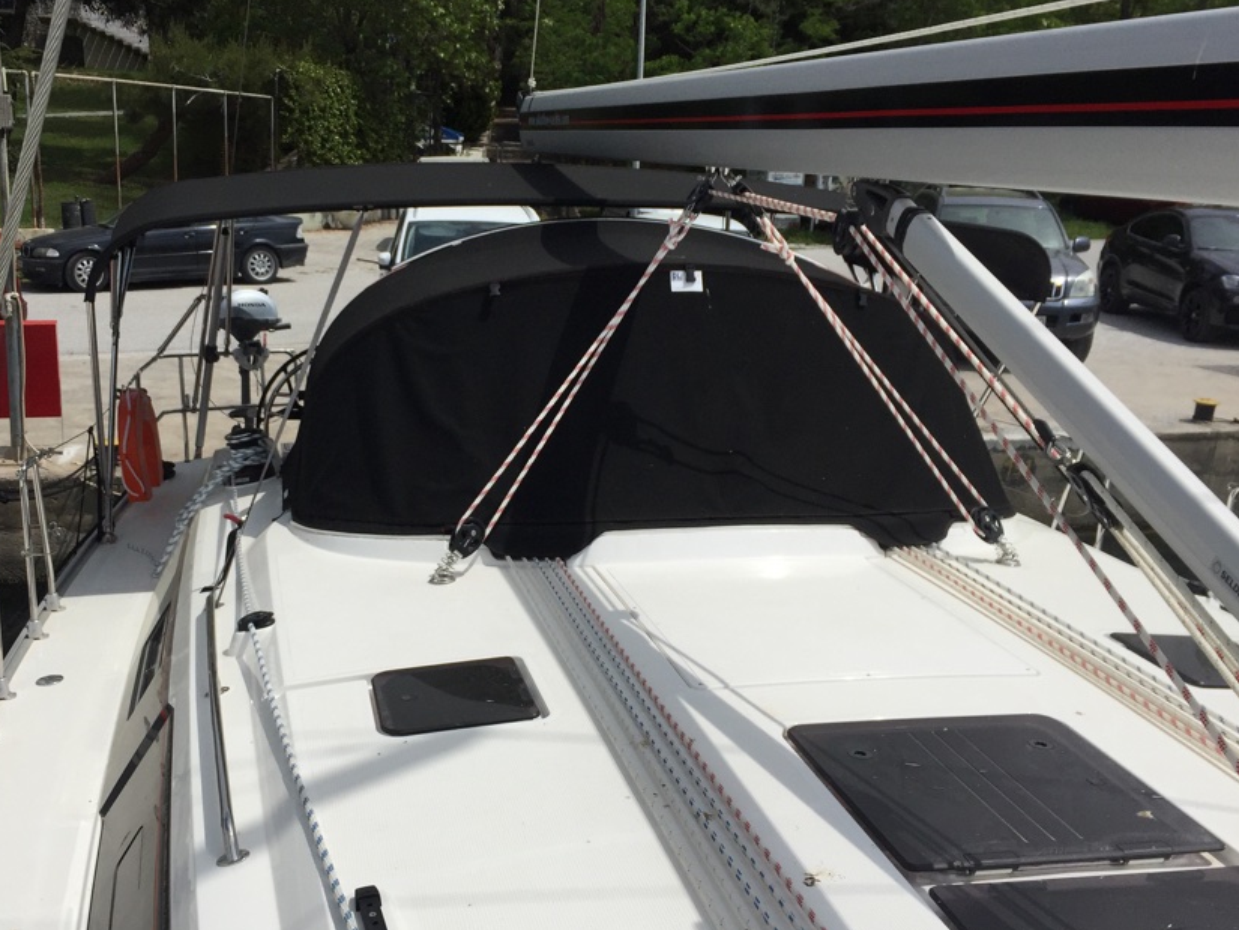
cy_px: 494
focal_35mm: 36
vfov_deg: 39.6
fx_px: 1289
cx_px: 485
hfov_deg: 51.0
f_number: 2.2
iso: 32
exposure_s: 1/7937
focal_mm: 4.15
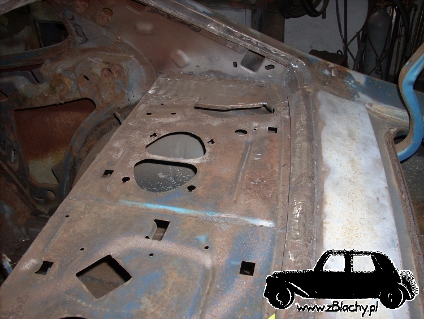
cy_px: 160
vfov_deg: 38.7
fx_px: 453
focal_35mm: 37
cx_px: 212
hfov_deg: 50.1
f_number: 2.8
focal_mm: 6.2
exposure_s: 1/60
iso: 64
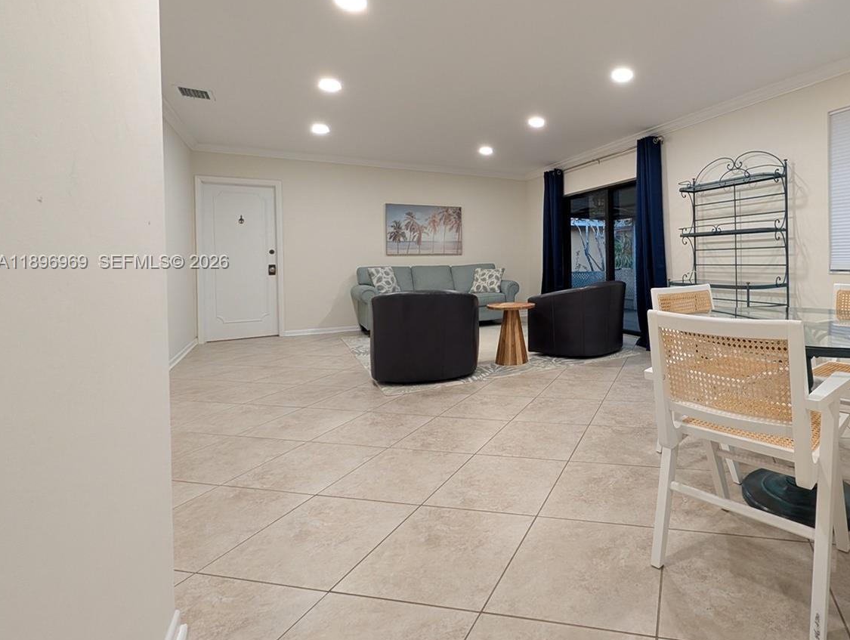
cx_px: 595
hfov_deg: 86.3
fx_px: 418
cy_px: 263
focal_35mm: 17
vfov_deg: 74.2
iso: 127
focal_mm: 2.02
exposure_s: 1/60
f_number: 1.7
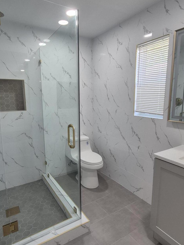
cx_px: 81
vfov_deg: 79.0
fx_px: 149
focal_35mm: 21
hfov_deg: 63.2
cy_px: 121
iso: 100
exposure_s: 1/60
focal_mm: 1.74
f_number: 2.2
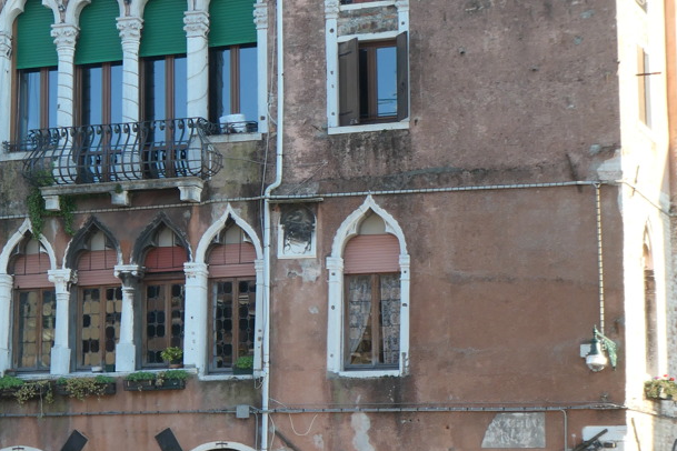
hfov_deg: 19.9
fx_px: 1899
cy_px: 280
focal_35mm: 101
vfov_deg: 13.5
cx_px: 89
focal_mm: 15.1
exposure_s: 1/320
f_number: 3.9
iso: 200
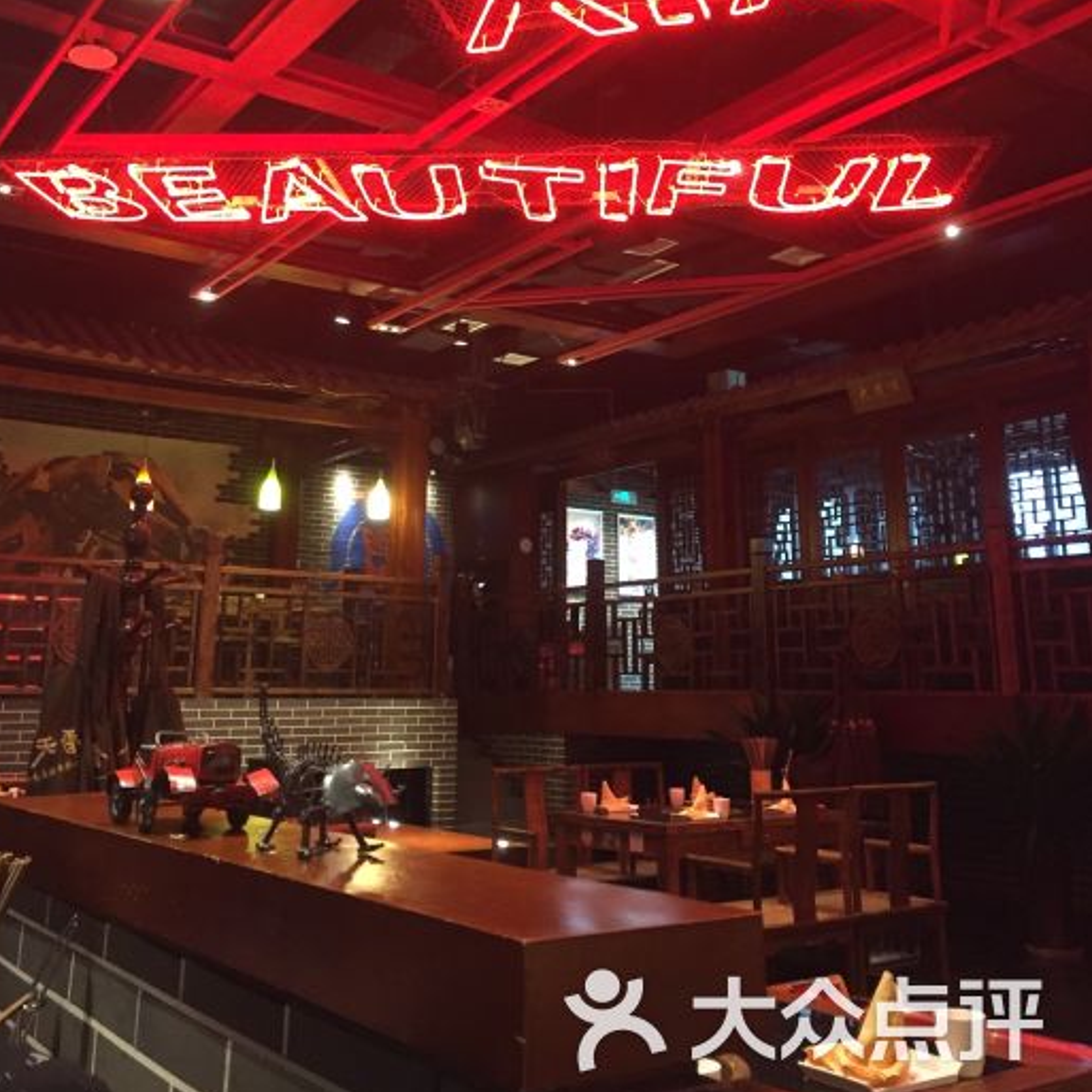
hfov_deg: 47.2
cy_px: 385
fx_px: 1249
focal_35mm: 35
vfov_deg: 46.6
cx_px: 540
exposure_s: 1/20
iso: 250
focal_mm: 4.15
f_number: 2.2
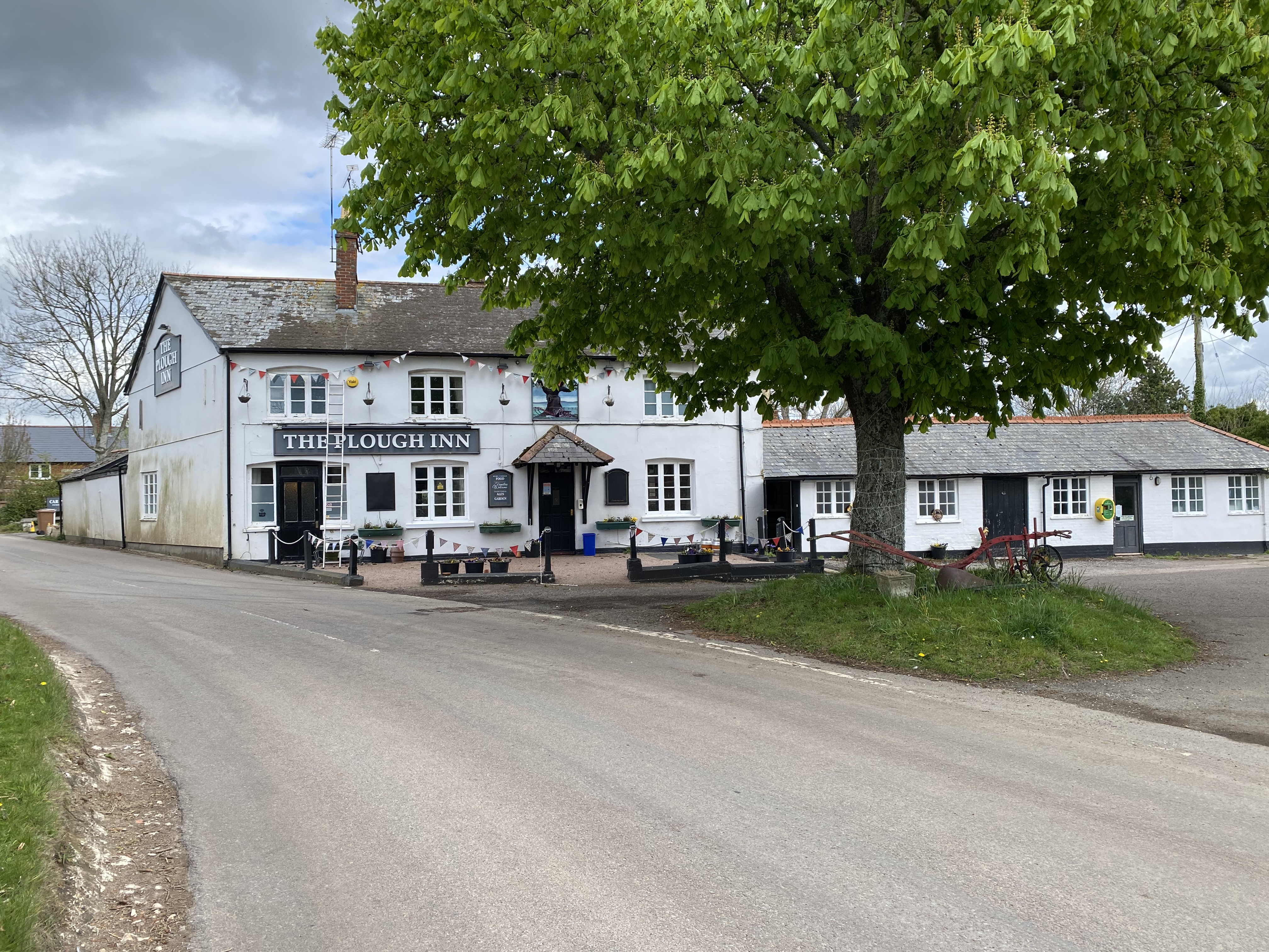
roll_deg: +1.1
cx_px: 634
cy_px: 476
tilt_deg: +1.2
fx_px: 953
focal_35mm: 26
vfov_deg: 53.1
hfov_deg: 67.3
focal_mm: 4.25
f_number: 1.8
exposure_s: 1/1063
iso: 32
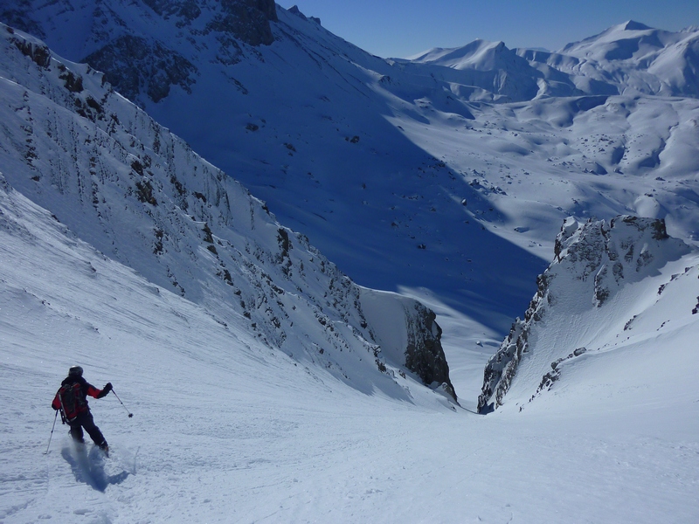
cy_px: 262
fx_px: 505
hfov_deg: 69.4
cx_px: 350
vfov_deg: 54.9
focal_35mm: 25
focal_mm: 4.5
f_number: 10
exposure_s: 1/400
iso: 80
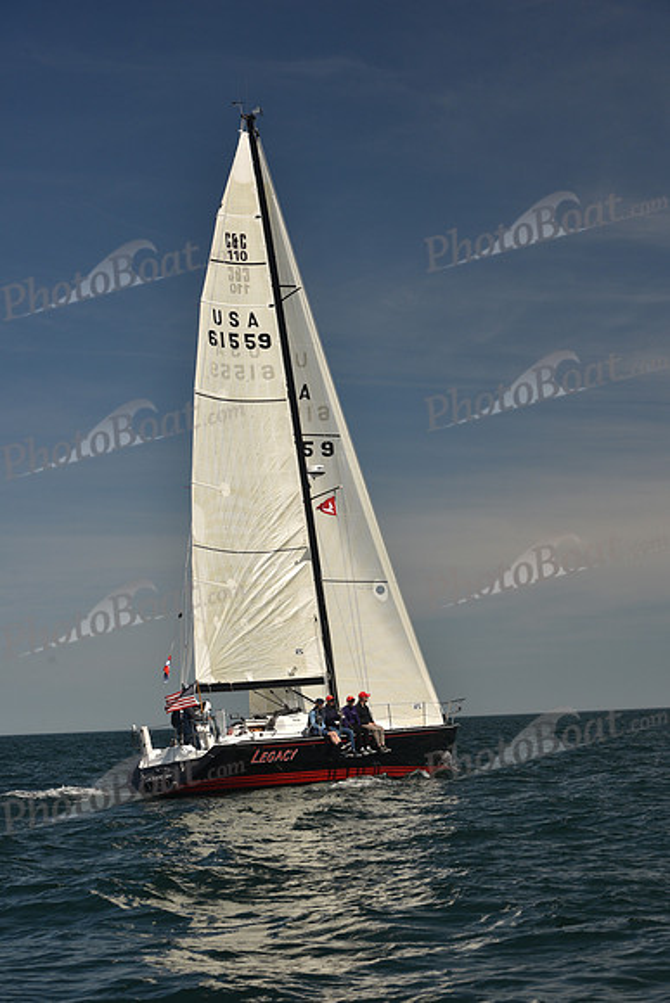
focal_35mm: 70
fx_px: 1953
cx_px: 335
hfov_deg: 19.5
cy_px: 502
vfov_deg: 28.8
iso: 250
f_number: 8
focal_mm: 70
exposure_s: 1/640
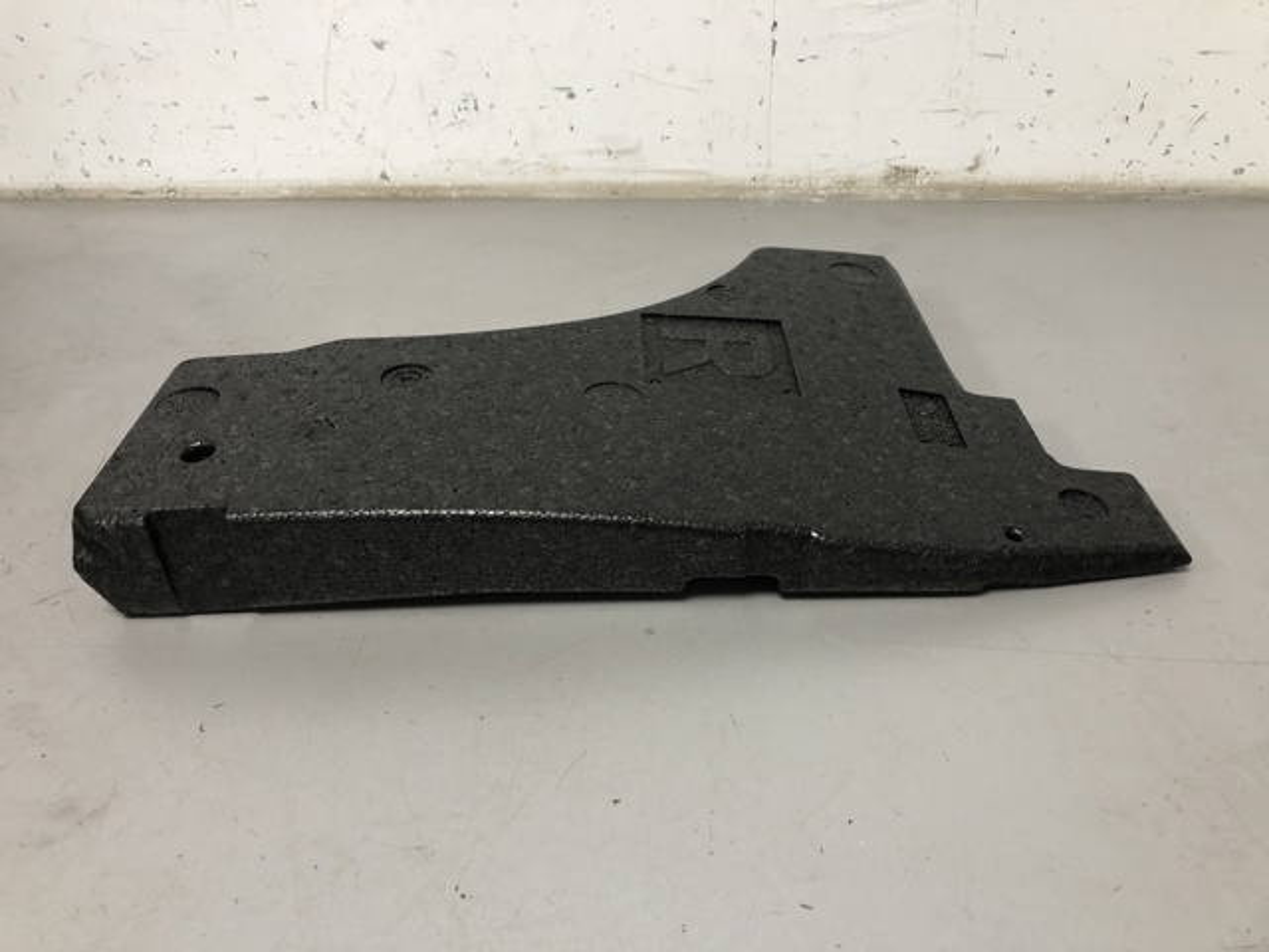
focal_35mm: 28
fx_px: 1026
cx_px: 634
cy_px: 476
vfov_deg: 49.7
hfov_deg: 63.4
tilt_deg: -35.4
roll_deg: +4.4
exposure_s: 1/33
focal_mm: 4
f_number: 1.8
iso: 40
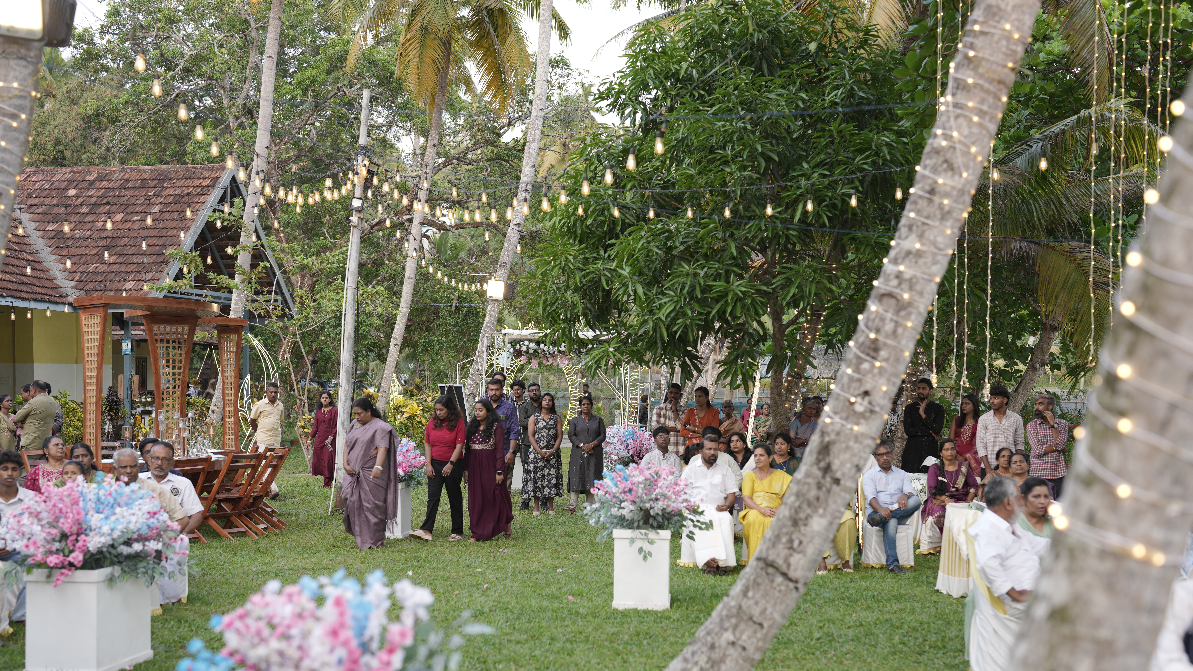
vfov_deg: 22.6
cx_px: 601
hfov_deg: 39.2
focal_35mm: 53
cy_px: 393
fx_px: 1677
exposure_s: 1/200
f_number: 2.2
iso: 160
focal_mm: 50
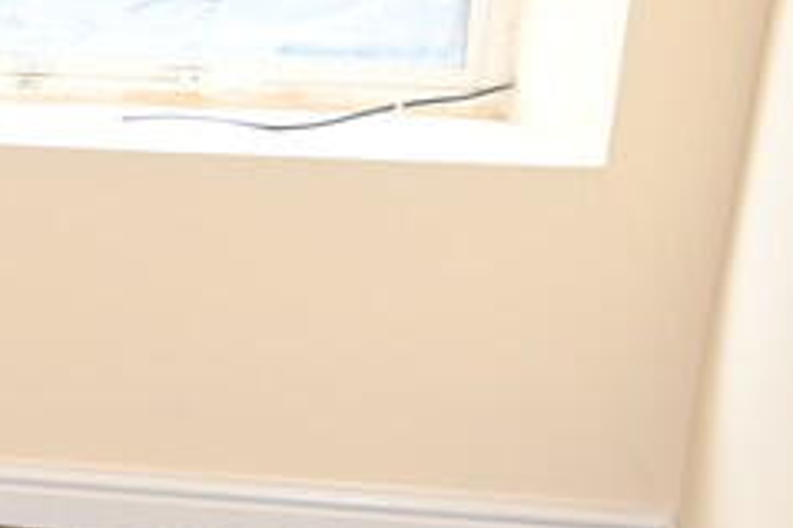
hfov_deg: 18.5
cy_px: 623
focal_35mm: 103
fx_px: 2267
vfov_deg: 13.0
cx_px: -222
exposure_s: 1/60
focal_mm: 16
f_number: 3.5
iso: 250
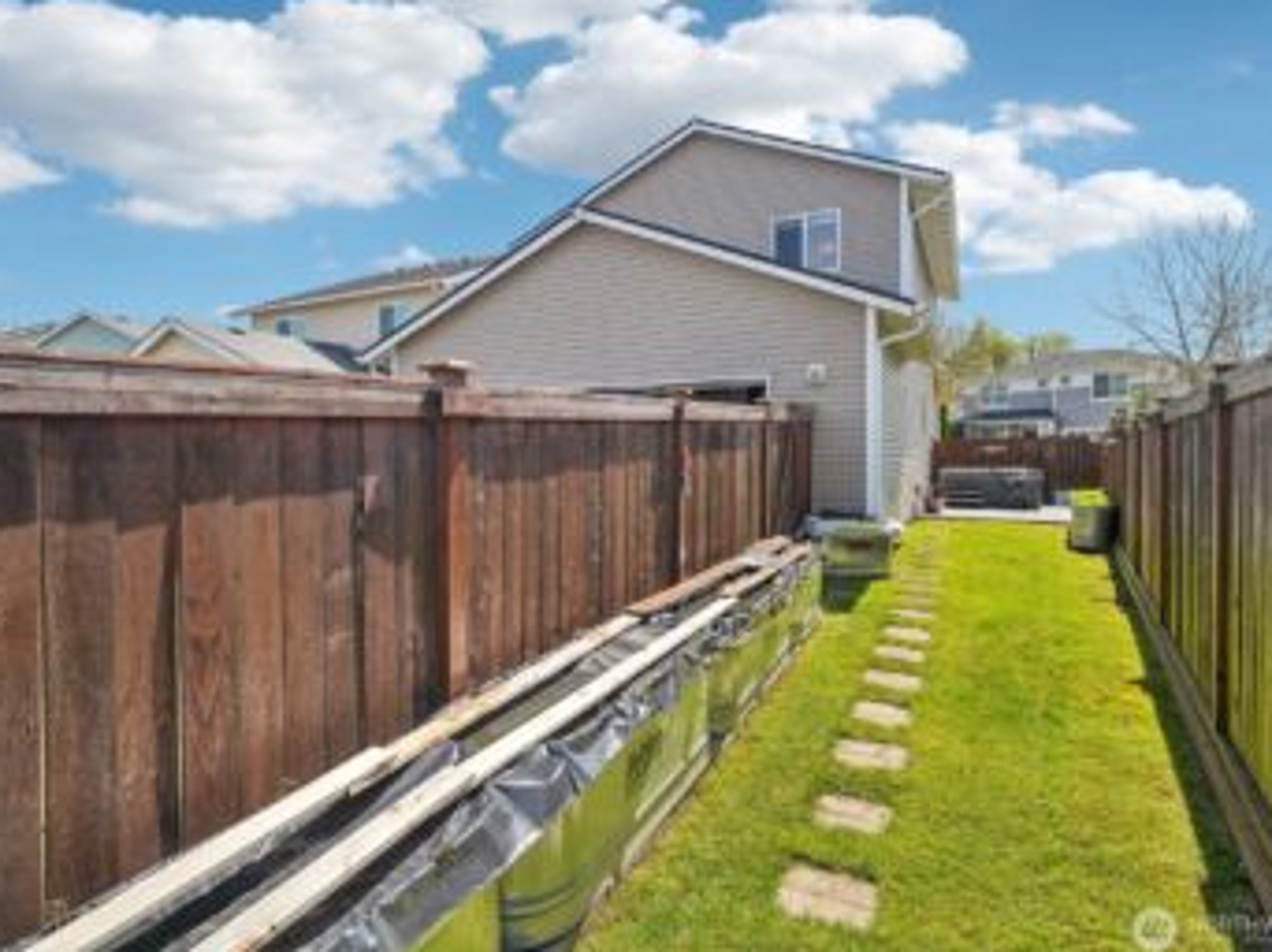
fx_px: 661
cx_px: 603
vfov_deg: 71.5
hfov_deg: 87.7
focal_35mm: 18
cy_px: 467
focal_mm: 16
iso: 1600
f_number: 8
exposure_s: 1/1250
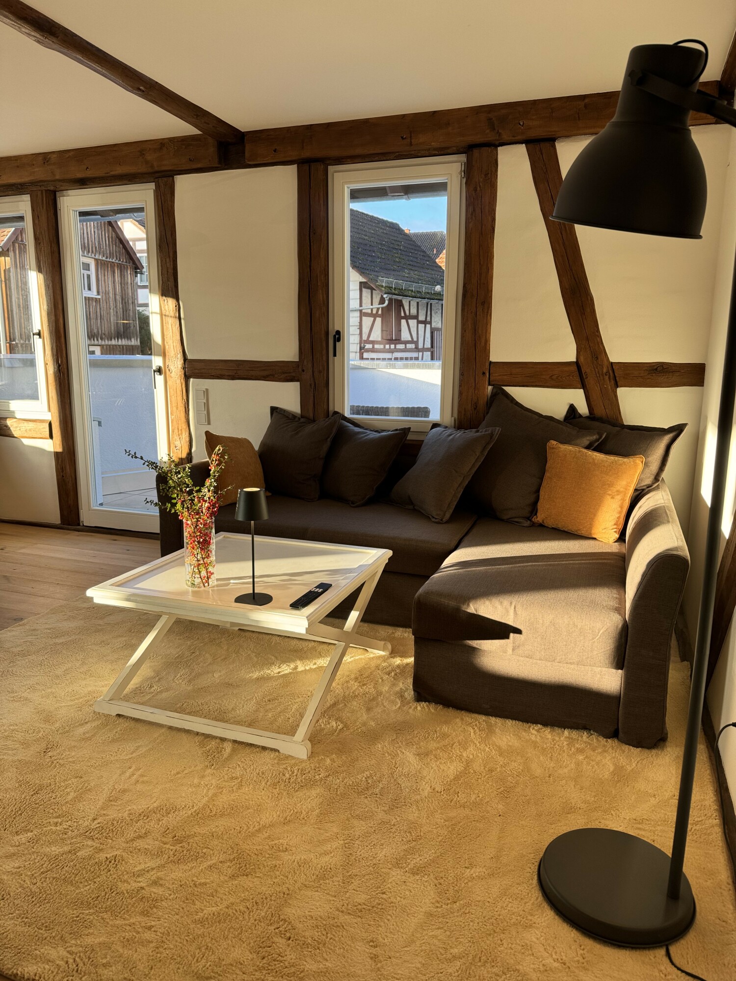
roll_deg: -0.2
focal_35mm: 24
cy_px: 490
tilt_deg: -11.6
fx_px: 680
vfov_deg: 71.6
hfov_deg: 56.8
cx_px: 368
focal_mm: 6.76
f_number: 1.78
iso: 64
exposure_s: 1/121
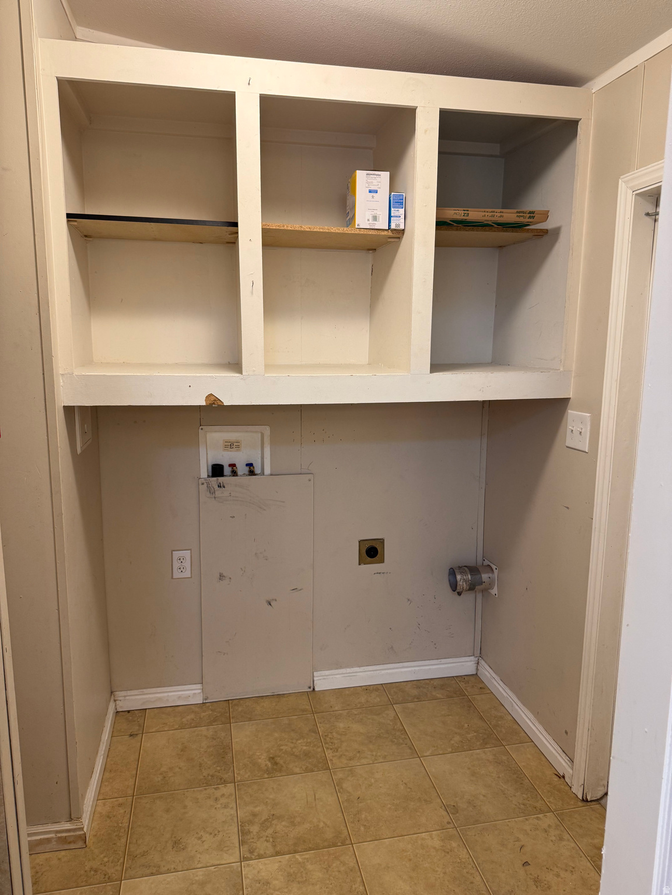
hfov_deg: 56.8
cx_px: 336
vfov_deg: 71.6
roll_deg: -0.2
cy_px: 448
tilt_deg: -9.7
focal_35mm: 24
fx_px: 621
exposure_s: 1/60
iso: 125
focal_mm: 6.76
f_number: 1.78
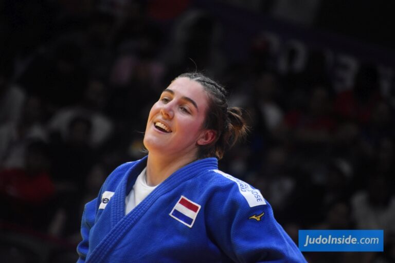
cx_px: 198
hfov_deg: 4.6
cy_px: 132
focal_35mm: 450
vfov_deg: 3.1
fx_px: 4937
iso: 3200
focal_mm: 300
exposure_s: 1/800
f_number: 6.3
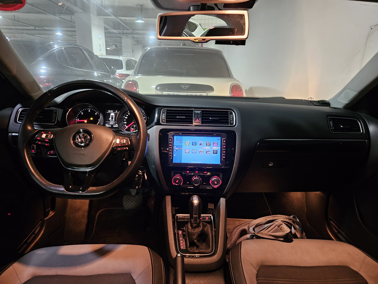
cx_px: 189
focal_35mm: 23
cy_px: 142
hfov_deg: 73.9
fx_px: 251
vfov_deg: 58.9
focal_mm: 5.4
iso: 640
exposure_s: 1/24
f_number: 1.8
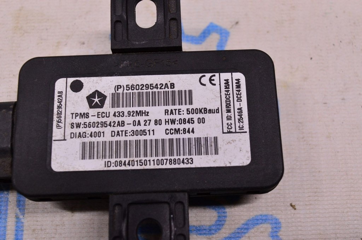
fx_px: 512
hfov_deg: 38.9
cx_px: 181
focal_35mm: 51
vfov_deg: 26.4
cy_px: 120
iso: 1600
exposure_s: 1/100
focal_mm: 34
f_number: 8
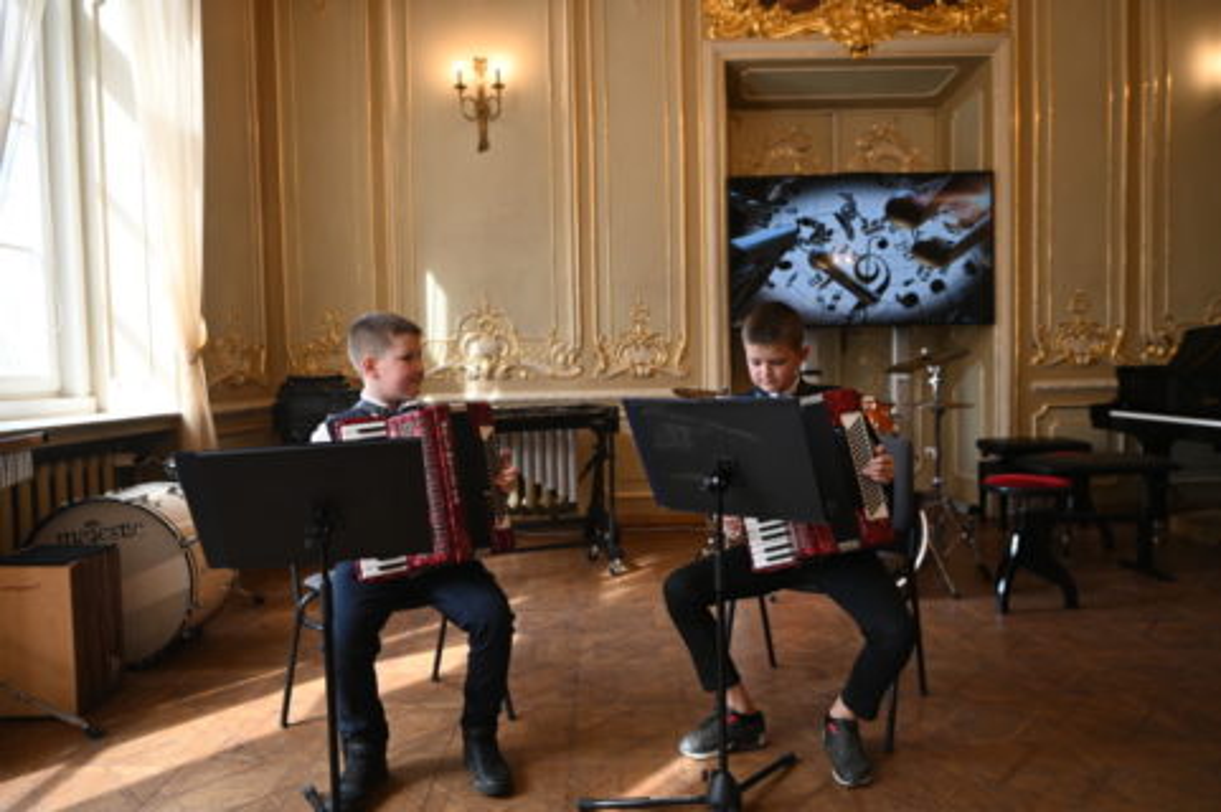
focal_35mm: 24
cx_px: 610
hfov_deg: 73.8
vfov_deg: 53.1
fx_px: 813
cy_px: 406
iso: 320
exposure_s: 1/125
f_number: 2.8
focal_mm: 24
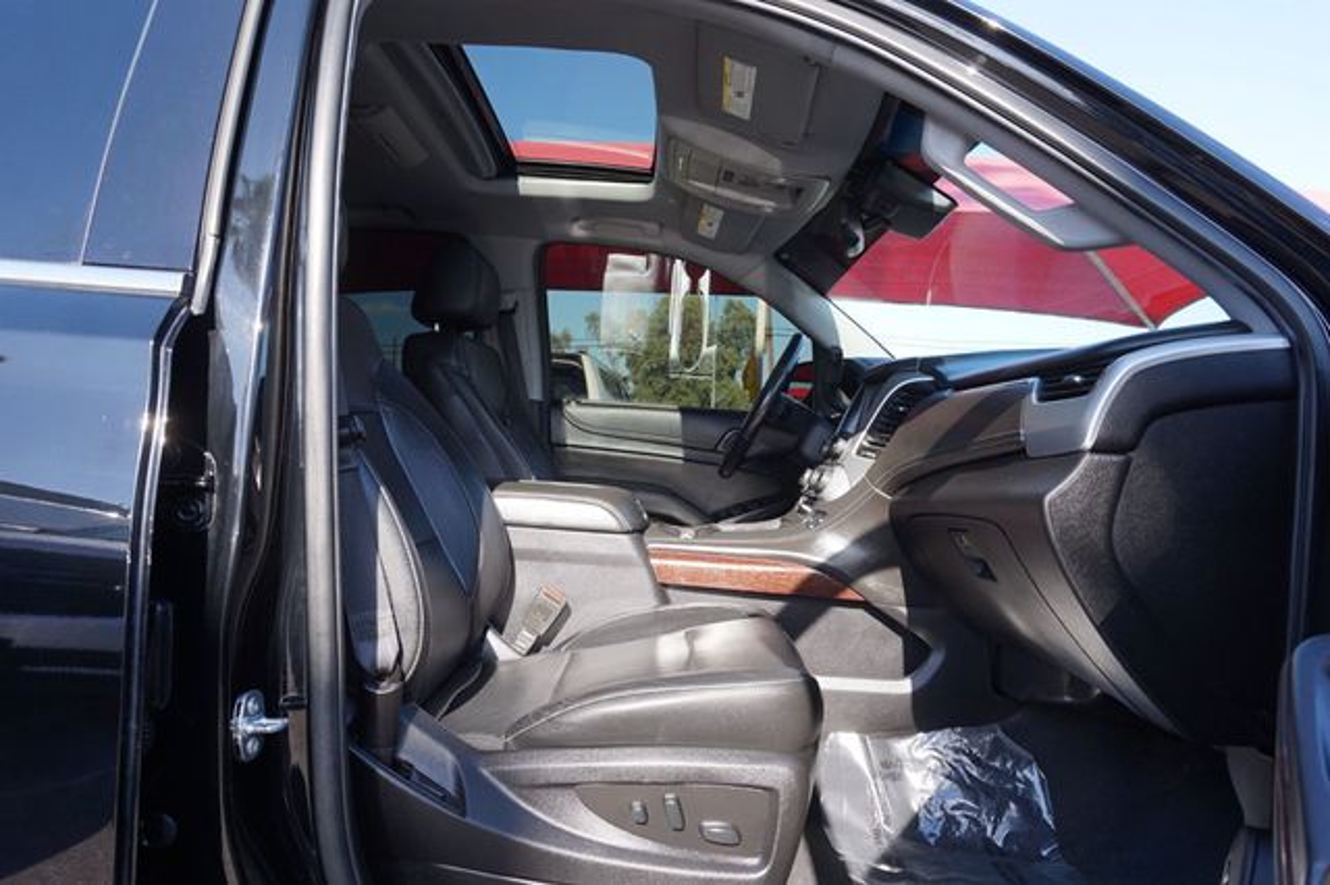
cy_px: 442
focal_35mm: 24
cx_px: 665
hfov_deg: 73.8
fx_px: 886
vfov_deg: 53.1
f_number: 6.3
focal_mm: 16
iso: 100
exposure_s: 1/80
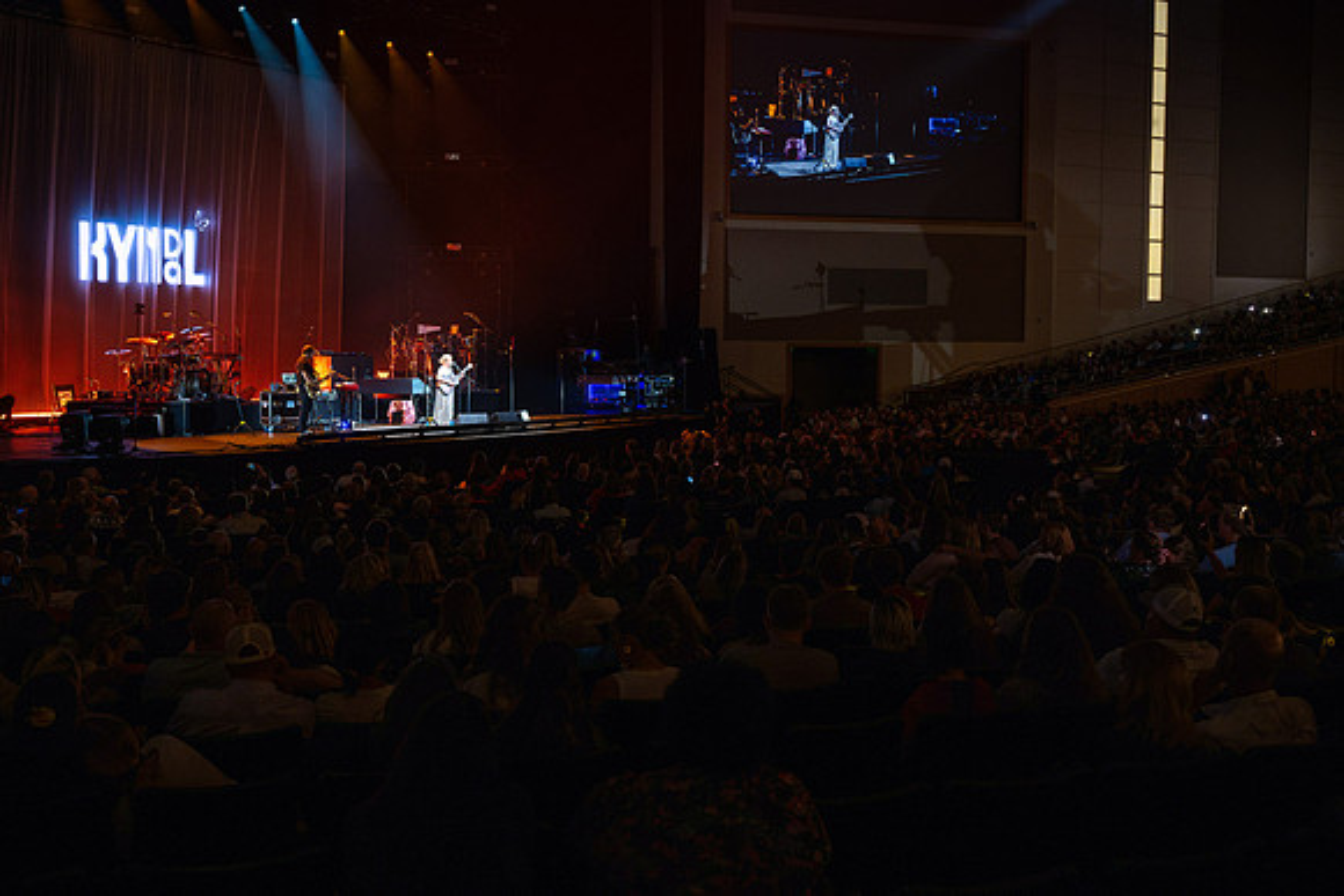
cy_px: 430
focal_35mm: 40
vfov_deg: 33.8
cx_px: 659
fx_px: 1476
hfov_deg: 49.0
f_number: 4.5
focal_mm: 38
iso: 400
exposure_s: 1/50
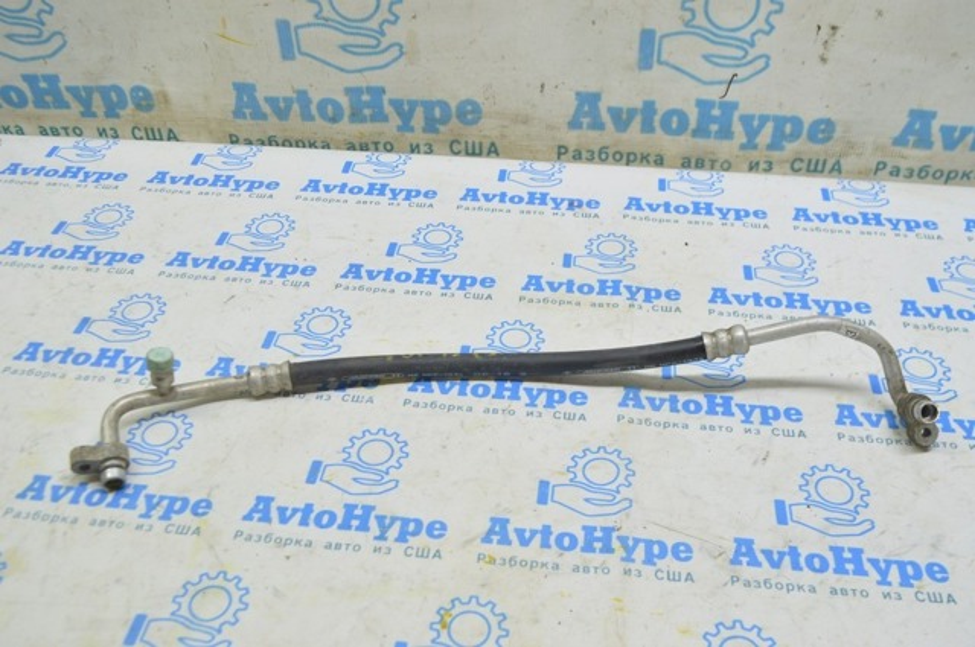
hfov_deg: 55.2
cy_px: 324
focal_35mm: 34
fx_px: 933
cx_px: 488
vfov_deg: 38.3
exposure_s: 1/20
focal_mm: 23
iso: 400
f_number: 5.6
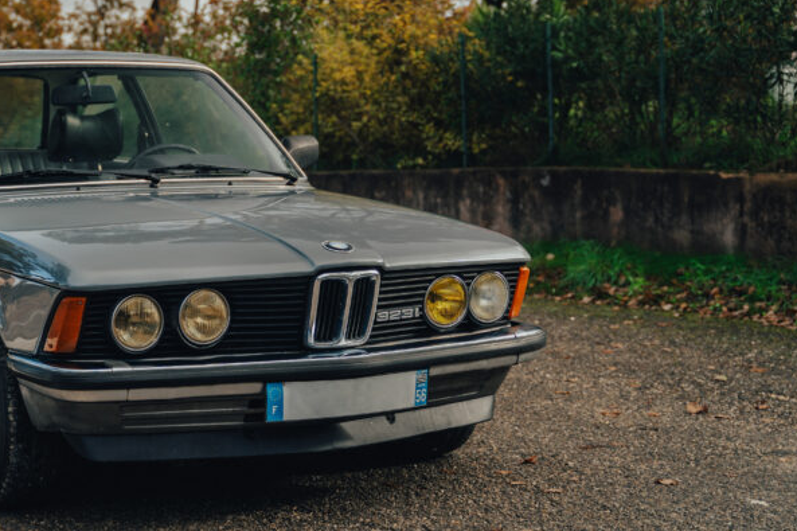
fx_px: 1705
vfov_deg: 17.7
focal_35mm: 77
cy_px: 227
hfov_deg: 25.7
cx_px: 125
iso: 125
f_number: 2.8
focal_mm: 44.6
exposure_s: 1/500
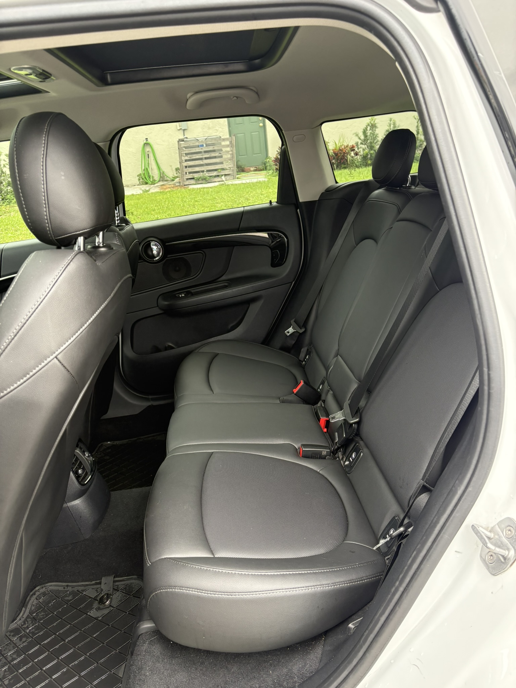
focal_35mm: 26
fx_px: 517
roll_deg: +6.9
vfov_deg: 67.3
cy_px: 344
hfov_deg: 53.1
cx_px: 258
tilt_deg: -20.9
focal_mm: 5.96
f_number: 1.6
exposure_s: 1/238
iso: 125
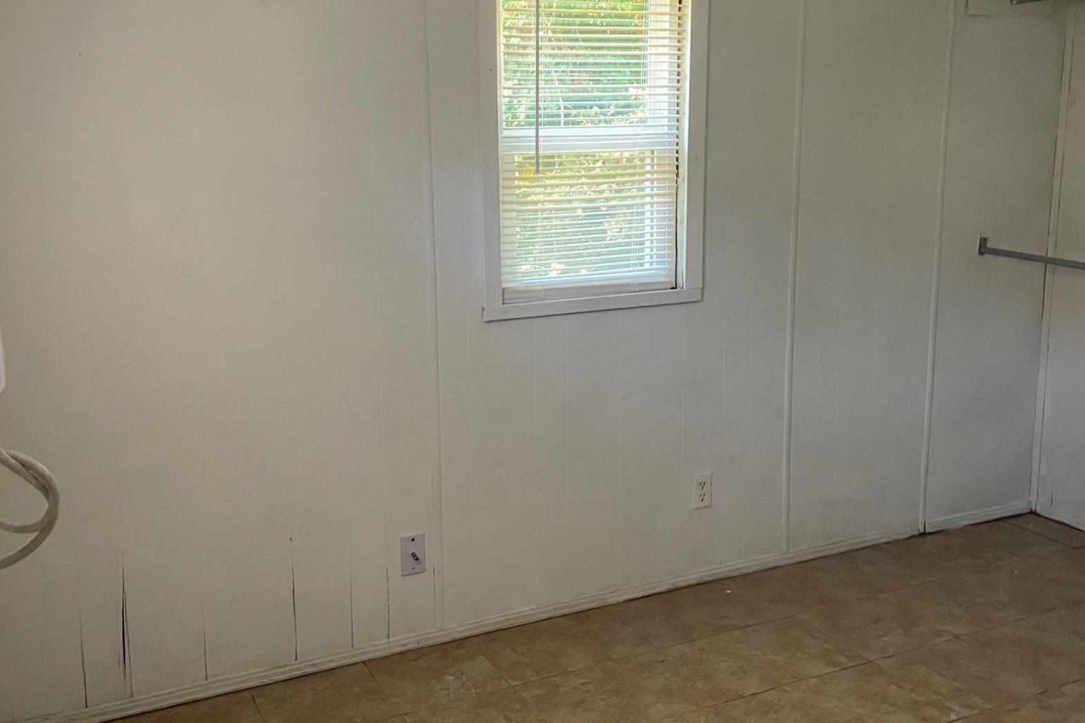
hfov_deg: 54.4
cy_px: 322
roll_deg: +0.3
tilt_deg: -11.7
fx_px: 1055
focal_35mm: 35
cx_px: 516
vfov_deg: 37.8
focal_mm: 4.25
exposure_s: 1/60
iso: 250
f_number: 1.8
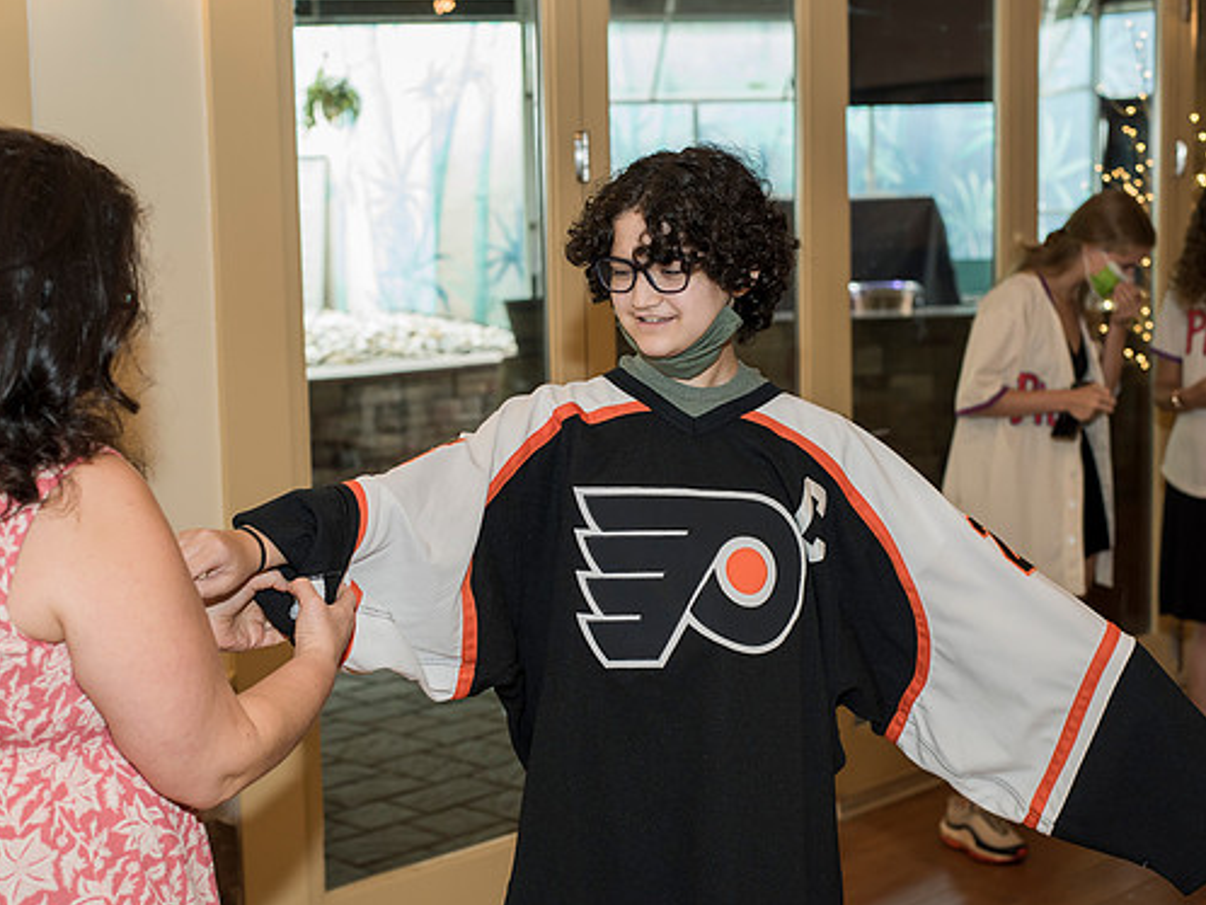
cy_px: 449
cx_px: 591
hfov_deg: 34.3
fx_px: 1952
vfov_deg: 26.1
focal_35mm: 56
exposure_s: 1/125
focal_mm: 50
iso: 800
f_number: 4
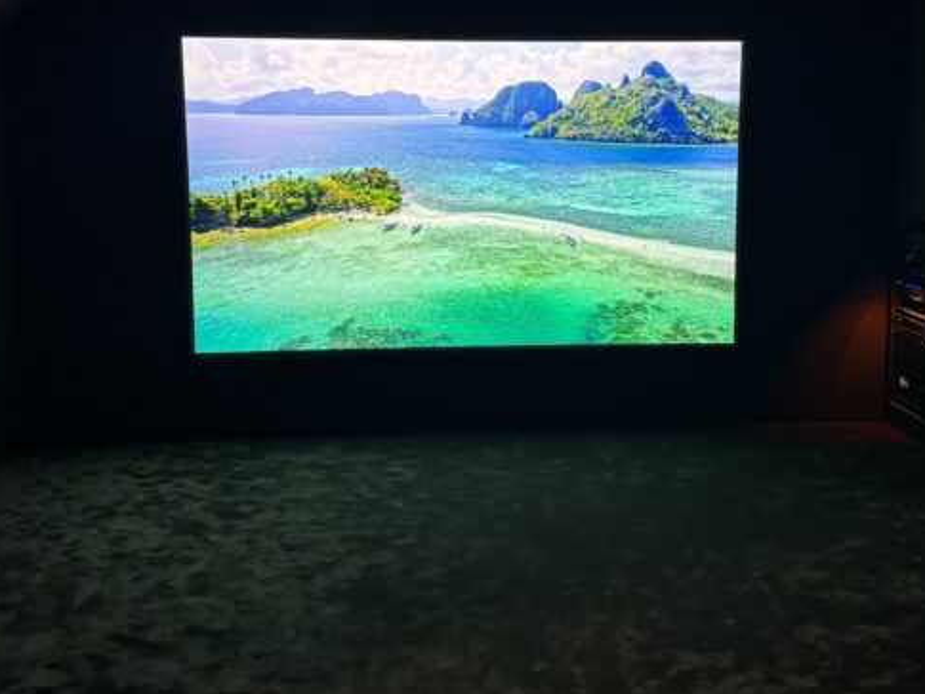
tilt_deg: -6.2
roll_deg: -0.1
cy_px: 259
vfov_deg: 37.5
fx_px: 1016
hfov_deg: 48.8
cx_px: 524
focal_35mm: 38
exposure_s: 1/50
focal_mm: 6.76
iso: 500
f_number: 1.78
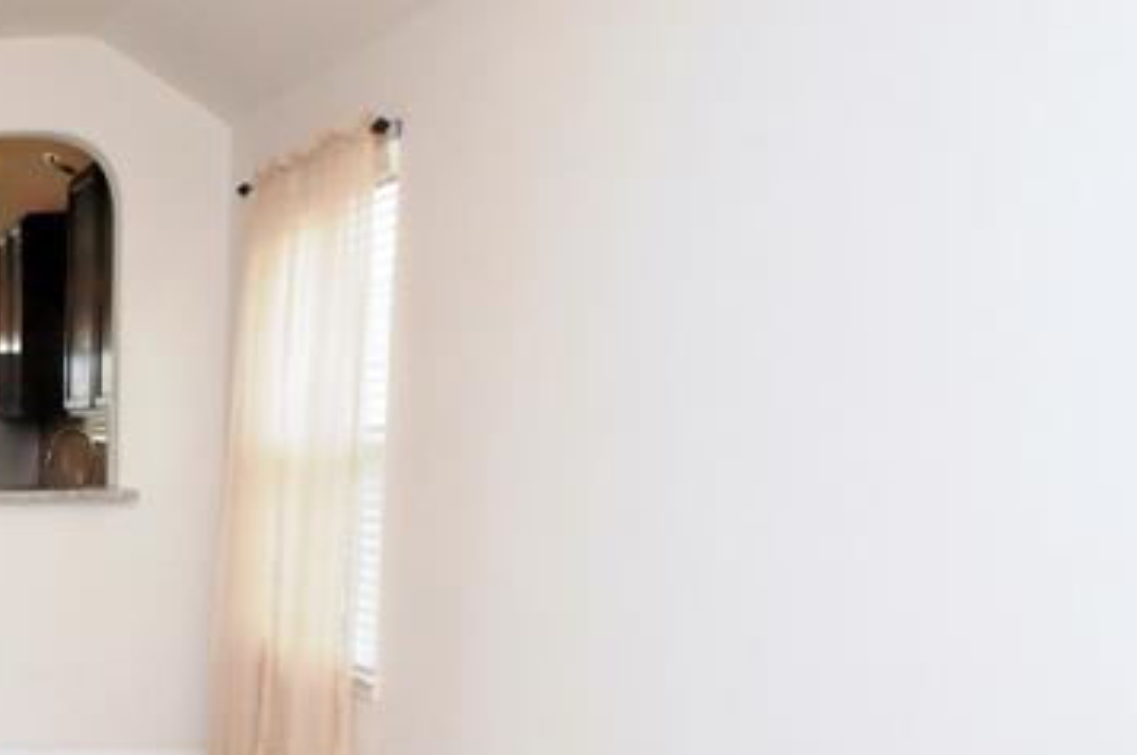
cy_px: 548
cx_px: -354
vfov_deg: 30.7
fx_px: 1356
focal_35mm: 43
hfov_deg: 33.1
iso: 3200
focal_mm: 10
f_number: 10
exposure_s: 1/60
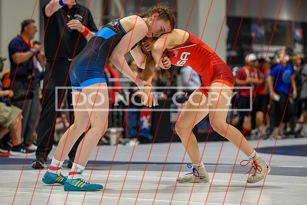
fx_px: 1255
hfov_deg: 13.9
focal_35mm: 147
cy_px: 92
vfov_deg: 9.3
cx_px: 144
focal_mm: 115
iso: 9000
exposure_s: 1/800
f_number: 2.8
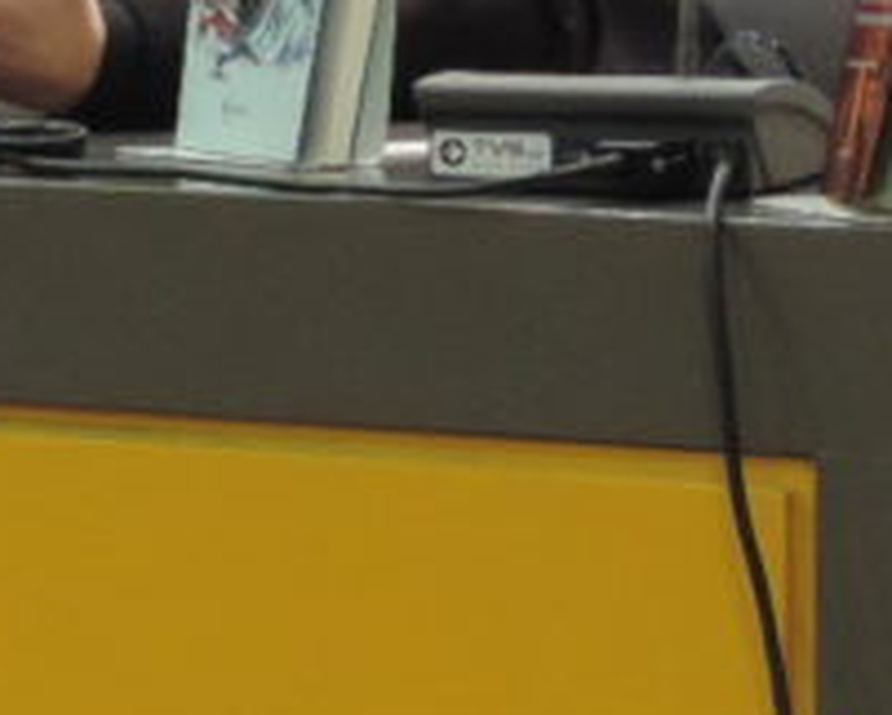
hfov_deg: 4.5
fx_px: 11146
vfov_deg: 3.7
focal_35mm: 422
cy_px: 31
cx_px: -630
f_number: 4
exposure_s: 1/25
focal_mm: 15.1
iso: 640
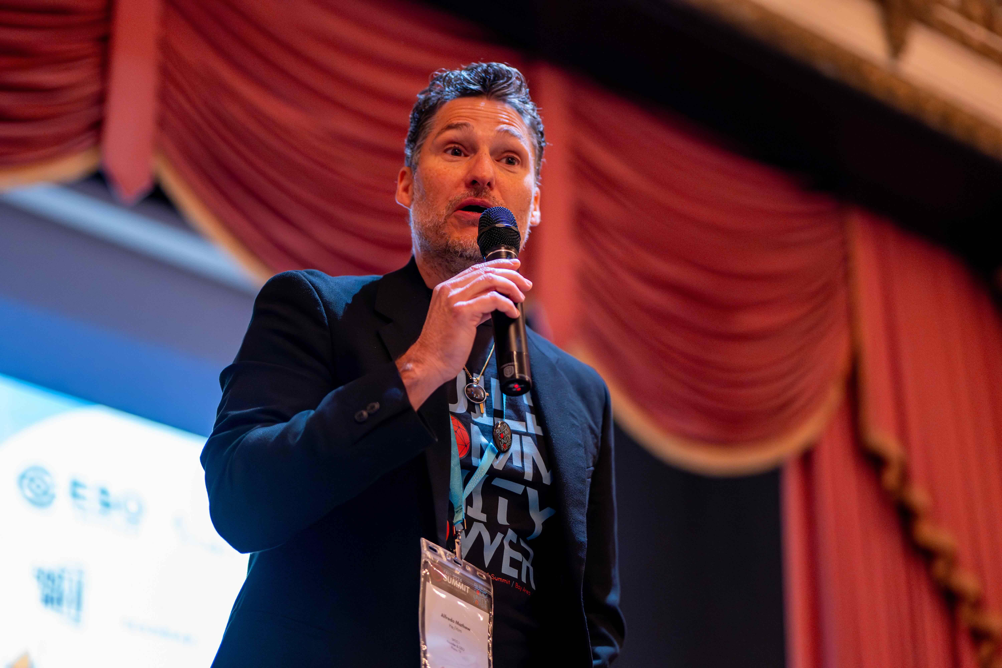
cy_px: 334
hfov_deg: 23.9
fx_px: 2366
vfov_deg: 16.1
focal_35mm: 85
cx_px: 501
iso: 6400
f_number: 1.8
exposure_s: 1/320
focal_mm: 85
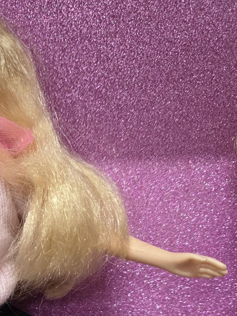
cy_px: 350
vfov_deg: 28.3
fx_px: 566
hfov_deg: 22.2
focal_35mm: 62
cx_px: -33
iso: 1250
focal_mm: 6.3
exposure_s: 1/100
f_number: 1.7
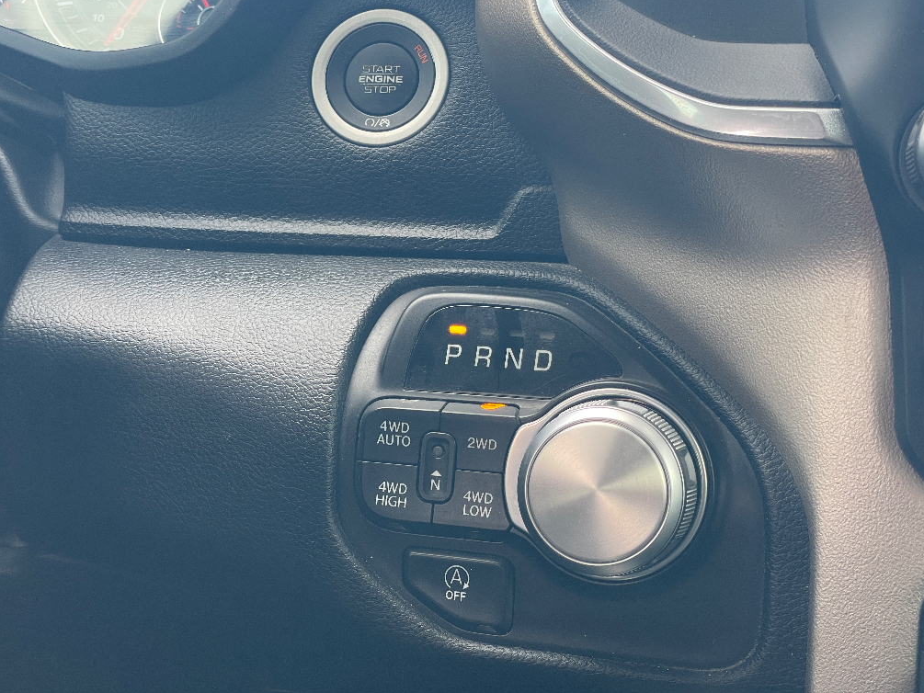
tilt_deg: -13.7
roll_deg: +0.0
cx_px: 455
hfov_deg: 36.2
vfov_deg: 27.5
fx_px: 1415
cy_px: 343
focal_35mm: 53
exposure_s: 1/99
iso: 64
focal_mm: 6
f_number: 2
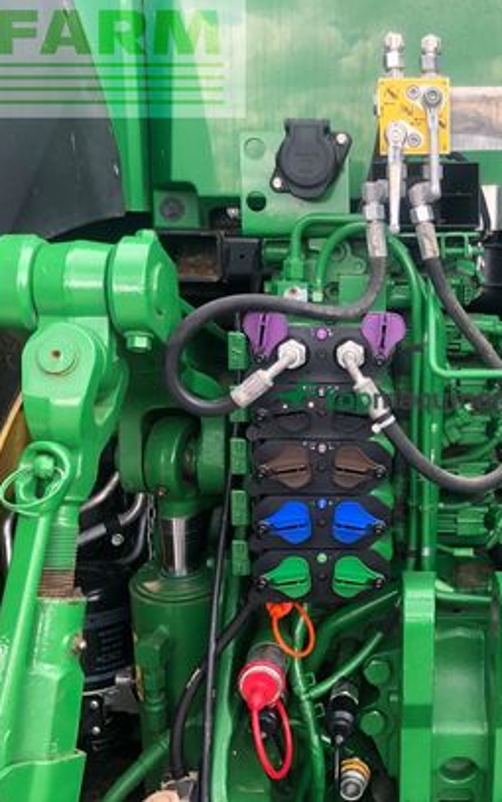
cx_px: 426
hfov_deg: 31.0
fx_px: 874
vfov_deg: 49.2
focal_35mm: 40
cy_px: 398
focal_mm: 3.99
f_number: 1.8
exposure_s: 1/120
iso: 32
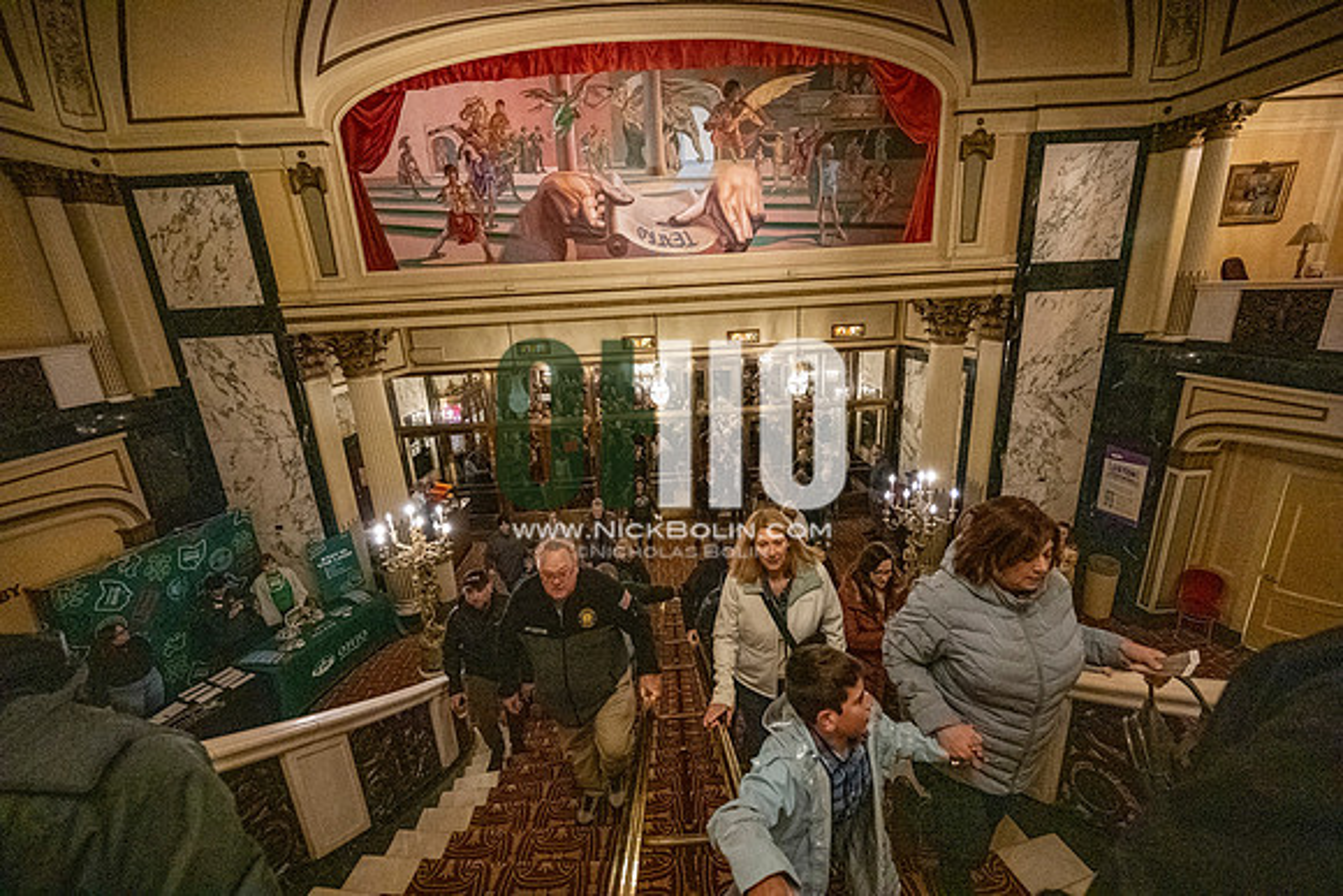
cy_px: 448
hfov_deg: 104.2
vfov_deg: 81.2
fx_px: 522
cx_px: 672
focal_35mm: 14
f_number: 4
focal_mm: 14
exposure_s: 1/400
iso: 16000
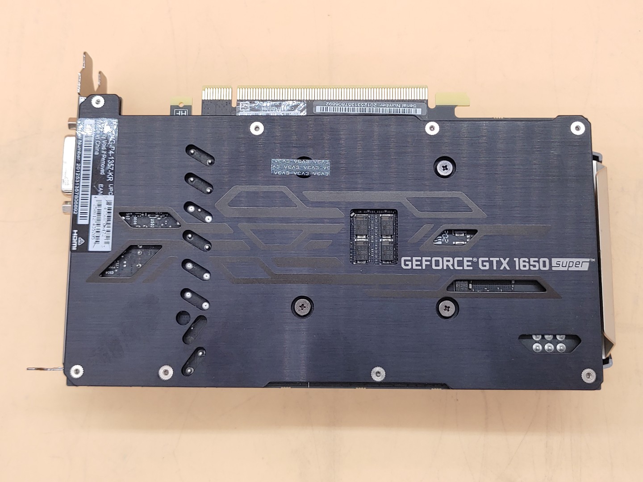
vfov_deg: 35.1
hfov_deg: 45.8
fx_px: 762
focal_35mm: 41
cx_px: 322
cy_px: 241
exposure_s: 1/80
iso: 50
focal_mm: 4.36
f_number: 1.8
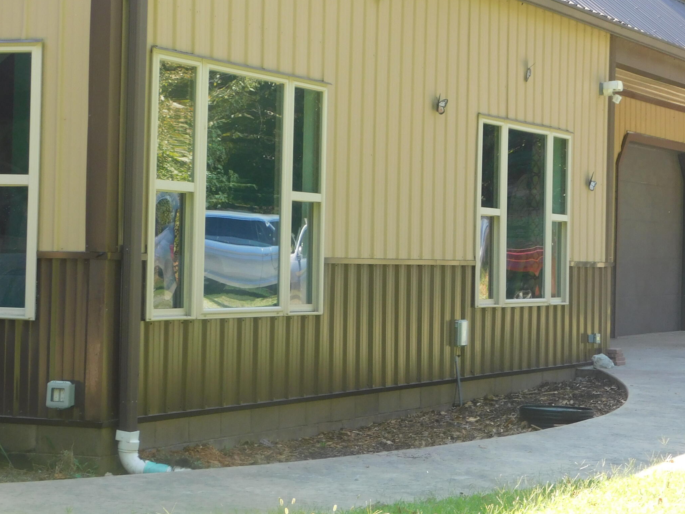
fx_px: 2058
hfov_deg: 18.9
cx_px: 436
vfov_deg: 14.2
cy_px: 182
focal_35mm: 104
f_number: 4.3
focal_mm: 12.6
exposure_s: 1/80
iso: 125
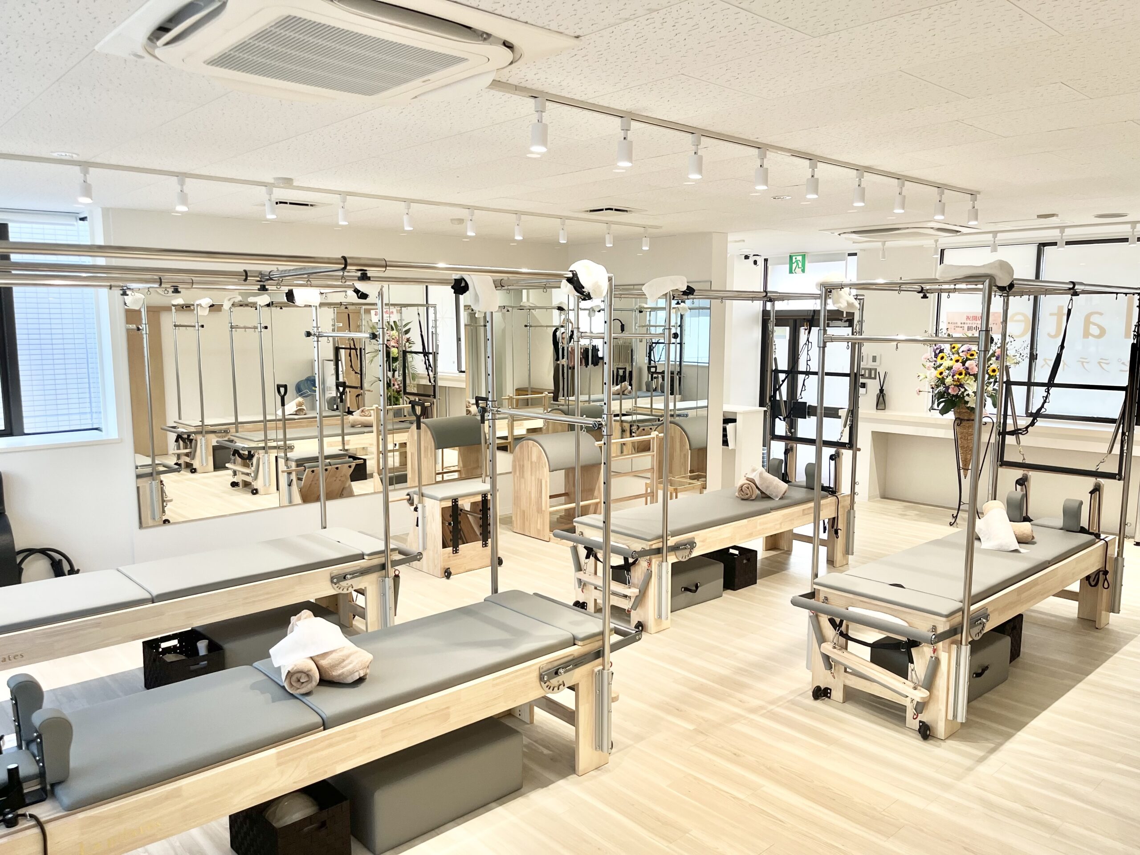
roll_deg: +0.1
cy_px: 428
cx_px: 570
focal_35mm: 26
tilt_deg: -7.5
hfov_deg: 67.3
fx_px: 856
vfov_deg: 53.1
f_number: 1.6
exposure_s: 1/100
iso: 80
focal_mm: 5.1
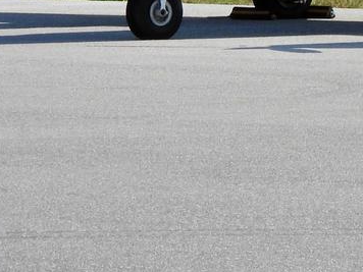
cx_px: 595
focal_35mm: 562
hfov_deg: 3.5
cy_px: -178
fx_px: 5893
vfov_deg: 2.6
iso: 100
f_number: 4
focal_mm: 24.1
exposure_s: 1/2000
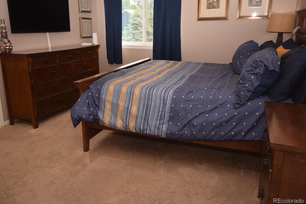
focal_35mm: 32
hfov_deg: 58.7
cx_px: 143
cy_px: 96
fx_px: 272
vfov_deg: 41.1
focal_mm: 20
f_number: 8
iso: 800
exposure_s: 1/60
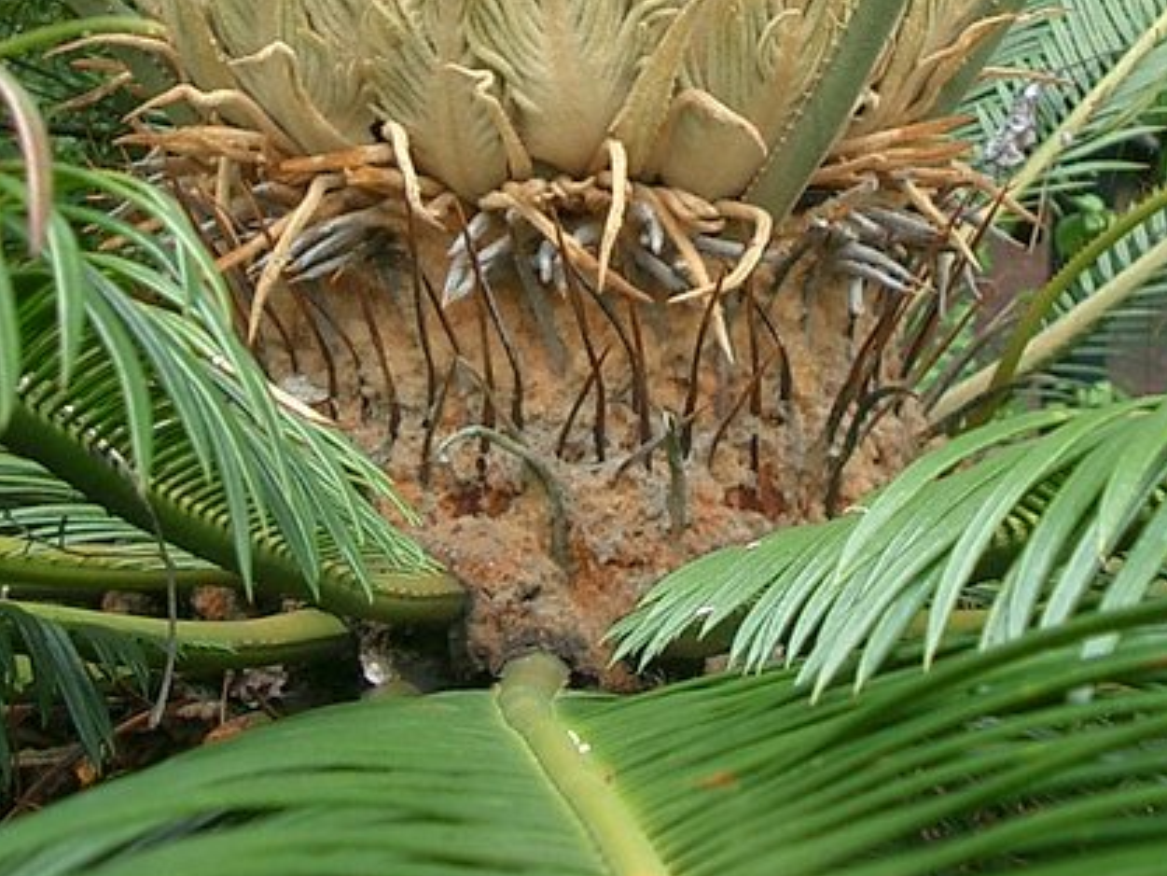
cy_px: -101
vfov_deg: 16.6
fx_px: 2900
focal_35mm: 86
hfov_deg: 22.7
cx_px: 535
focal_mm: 5.8
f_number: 2.6
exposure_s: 1/125
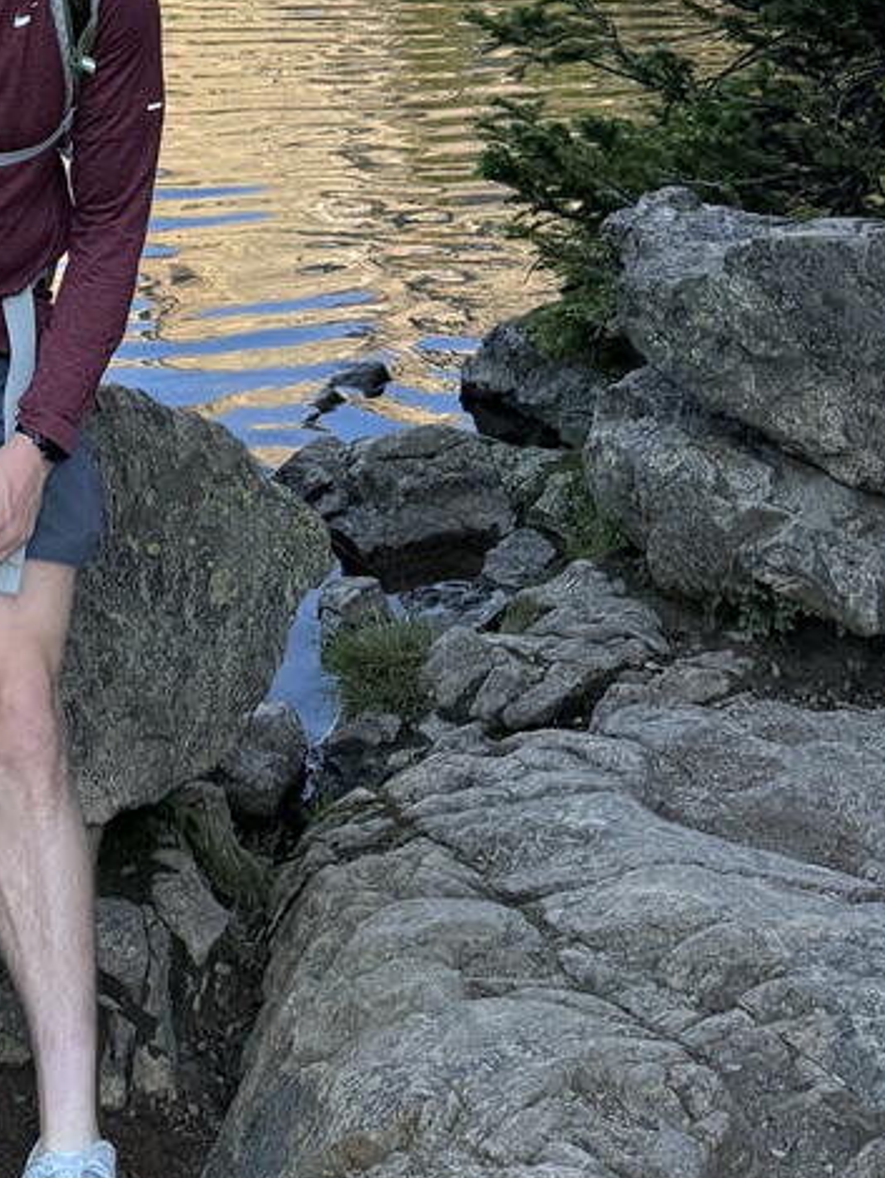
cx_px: -231
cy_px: -147
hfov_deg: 20.0
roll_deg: -1.0
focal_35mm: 68
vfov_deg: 26.2
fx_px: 2316
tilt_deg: -8.2
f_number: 1.78
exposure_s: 1/1140
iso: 80
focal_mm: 6.76
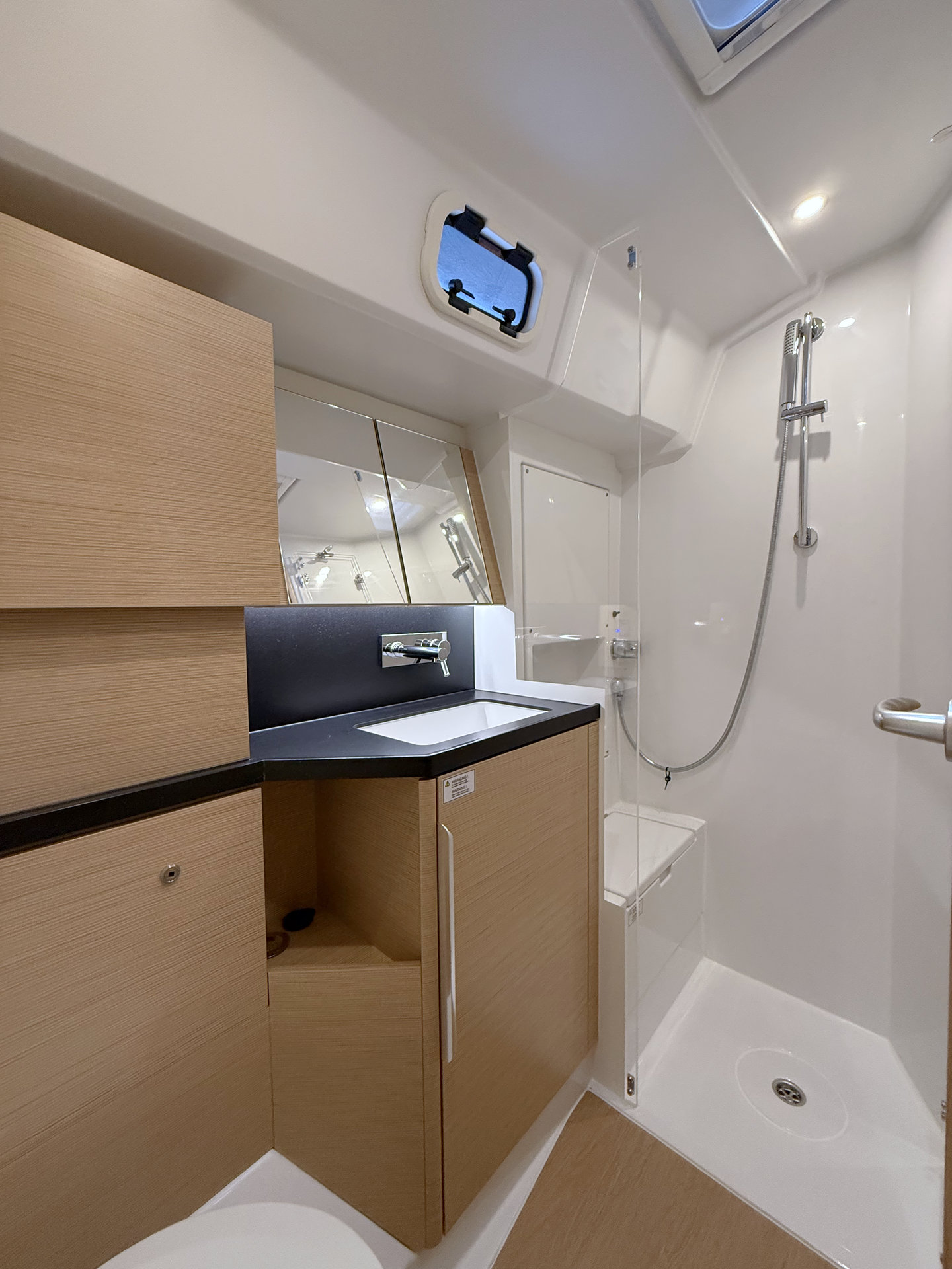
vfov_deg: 102.1
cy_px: 634
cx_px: 476
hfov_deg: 85.7
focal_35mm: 14
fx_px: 513
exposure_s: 1/75
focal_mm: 2.2
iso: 320
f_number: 2.2
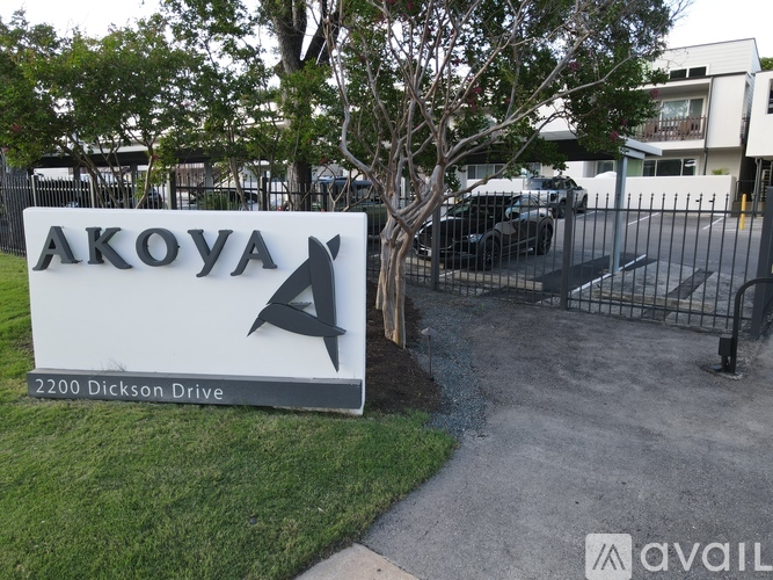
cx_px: 386
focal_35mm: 24
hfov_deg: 71.6
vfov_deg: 56.8
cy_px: 290
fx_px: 536
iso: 100
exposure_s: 1/80
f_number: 2.8
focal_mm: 4.5
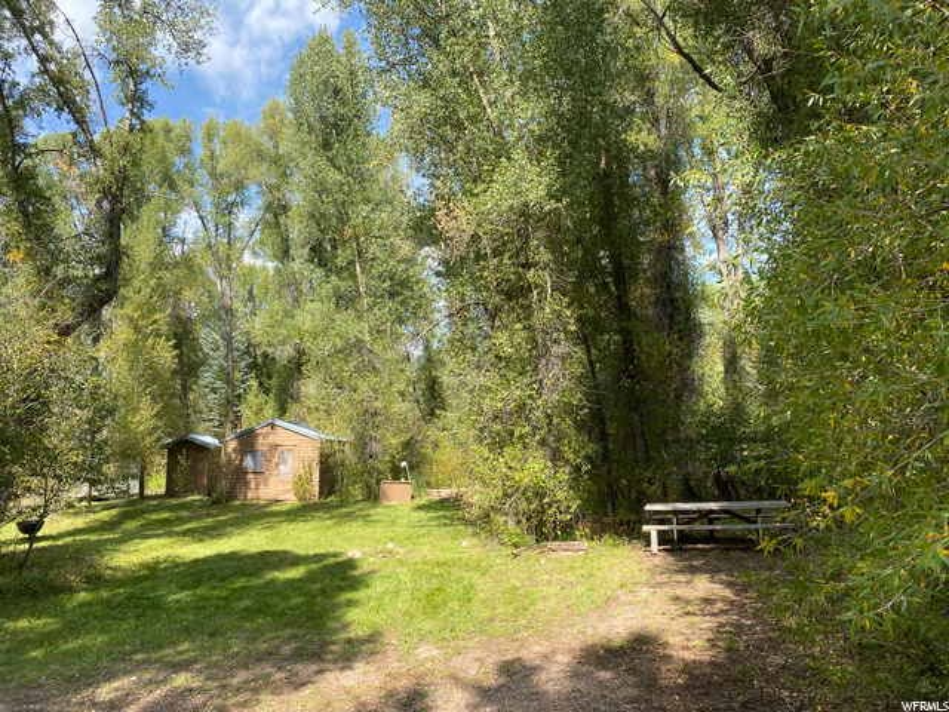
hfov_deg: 67.3
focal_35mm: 26
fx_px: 713
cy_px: 356
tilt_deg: +6.4
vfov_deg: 53.1
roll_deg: +0.7
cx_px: 474
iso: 32
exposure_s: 1/927
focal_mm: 4.25
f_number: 1.8
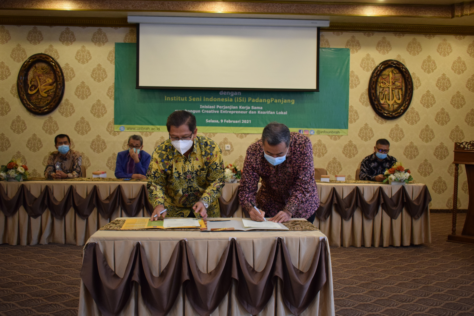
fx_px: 454
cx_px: 237
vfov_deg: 38.4
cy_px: 158
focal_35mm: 34
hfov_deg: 55.1
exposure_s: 1/60
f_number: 3.8
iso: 1600
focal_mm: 23
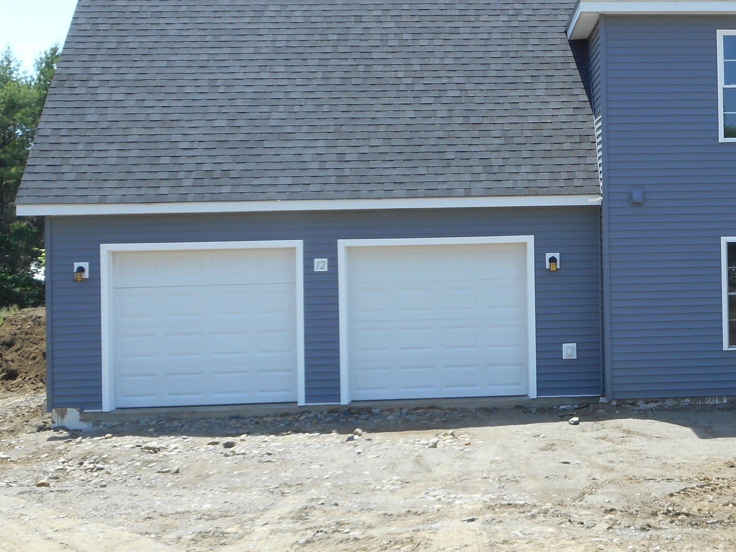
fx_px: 1573
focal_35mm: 74
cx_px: 660
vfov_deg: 19.8
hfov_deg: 25.5
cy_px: 185
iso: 80
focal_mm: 6.9
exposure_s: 1/250
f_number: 4.5
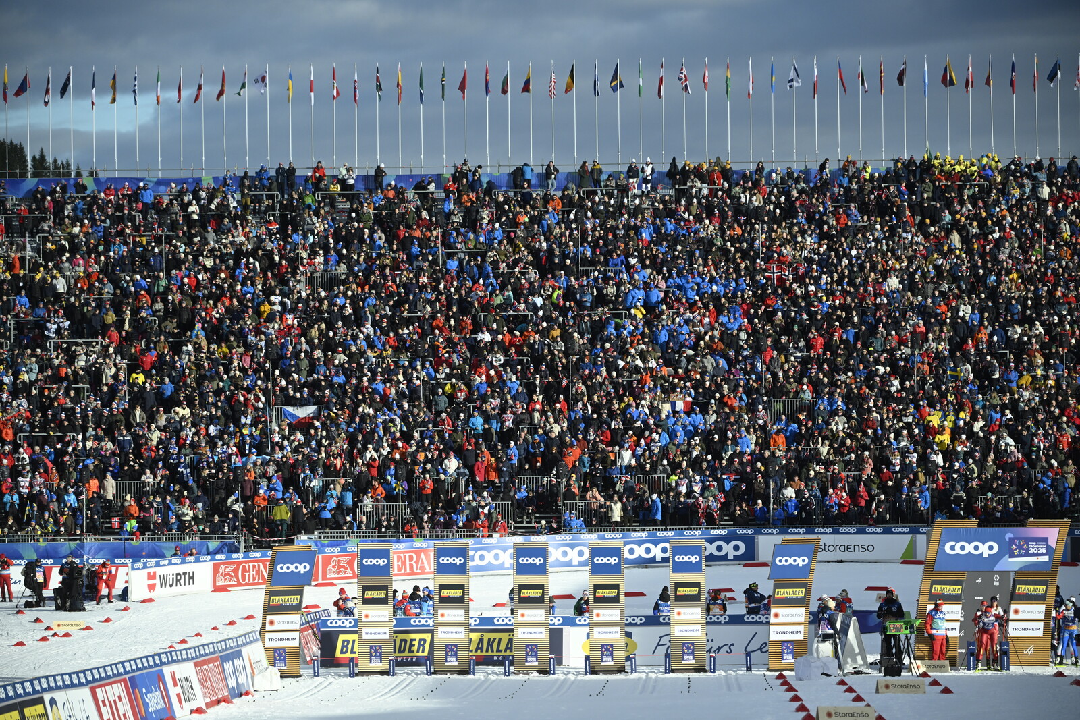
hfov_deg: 11.4
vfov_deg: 7.6
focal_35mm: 180
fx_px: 5400
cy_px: 360
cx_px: 540
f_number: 4.5
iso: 640
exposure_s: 1/5000
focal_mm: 180
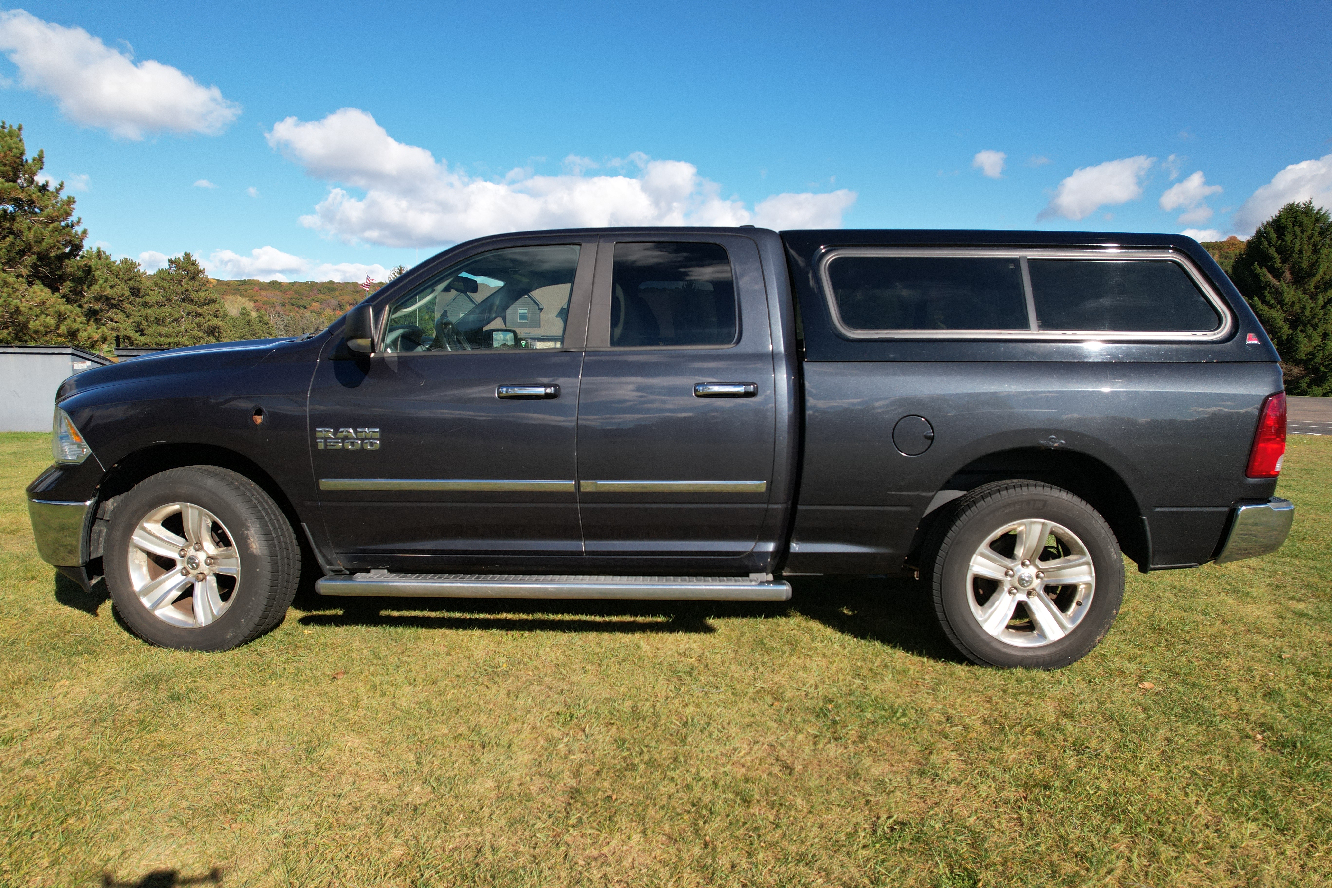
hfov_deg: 78.6
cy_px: 444
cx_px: 666
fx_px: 814
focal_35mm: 22
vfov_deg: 57.2
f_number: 2.8
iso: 100
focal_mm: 8.38
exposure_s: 1/50
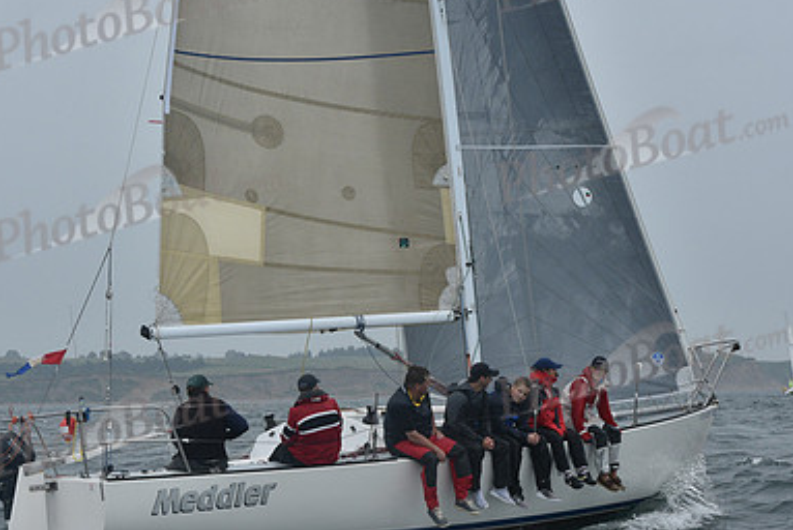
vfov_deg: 12.9
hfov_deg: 19.3
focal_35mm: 106
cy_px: 287
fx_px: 2337
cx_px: 391
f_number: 7.1
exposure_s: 1/1000
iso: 320
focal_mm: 70
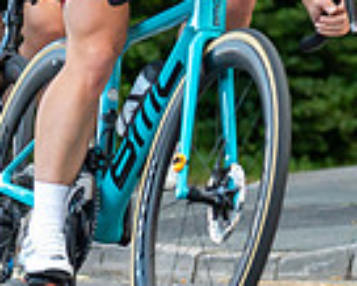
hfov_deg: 4.4
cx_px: -64
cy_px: 122
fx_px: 4673
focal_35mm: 442
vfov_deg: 3.5
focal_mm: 70
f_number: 3.2
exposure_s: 1/1000
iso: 1000
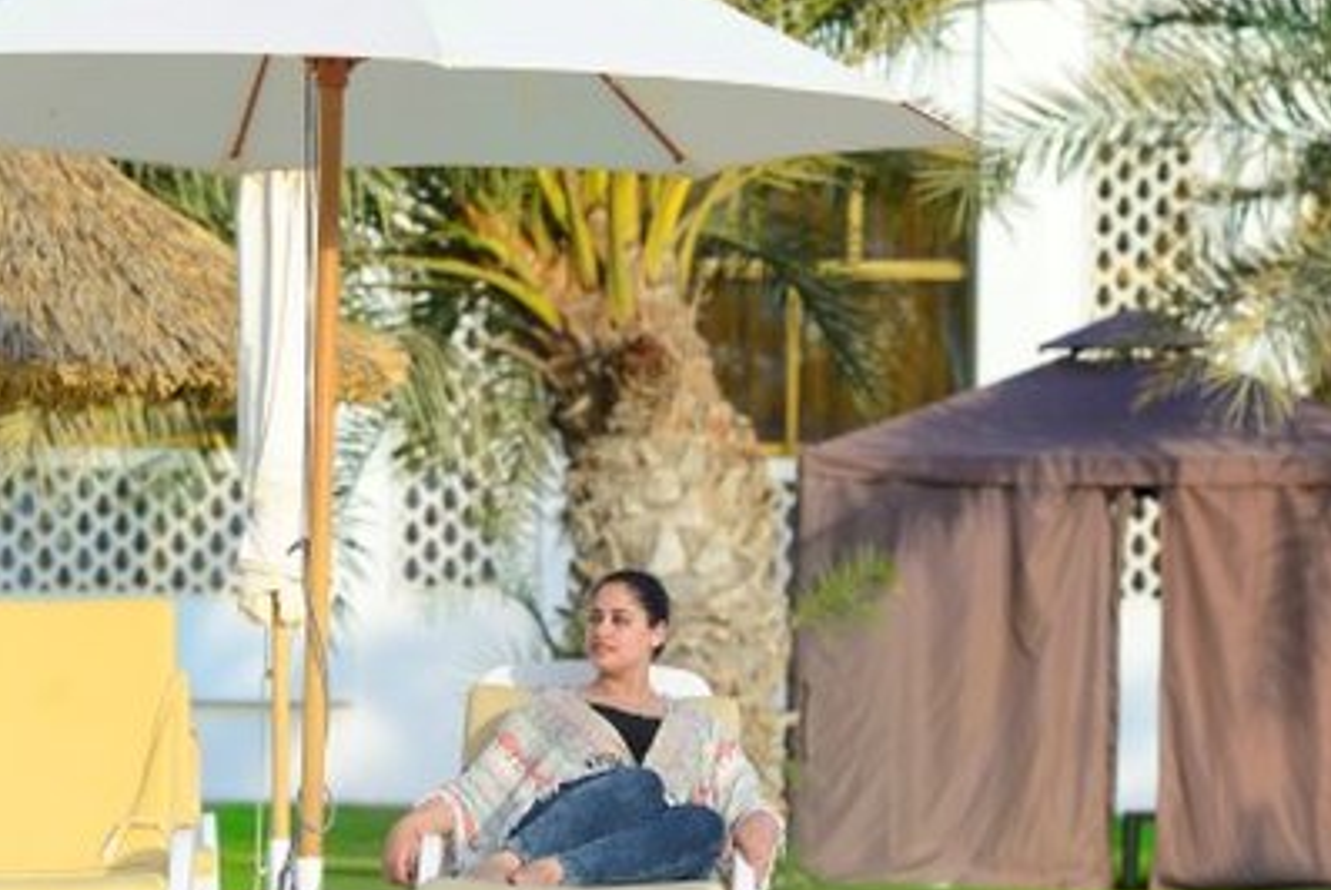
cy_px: 462
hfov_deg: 7.8
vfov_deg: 5.2
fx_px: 9730
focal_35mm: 263
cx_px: 485
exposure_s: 1/640
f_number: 4.5
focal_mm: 155
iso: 200
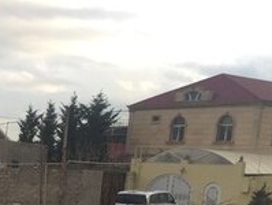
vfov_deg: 14.5
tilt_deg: -10.7
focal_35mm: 96
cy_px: 296
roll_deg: -4.2
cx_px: -137
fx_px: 756
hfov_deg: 18.2
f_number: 2.2
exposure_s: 1/434
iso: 32
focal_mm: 4.15
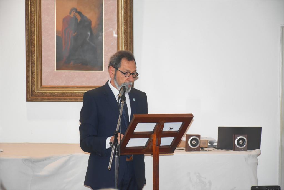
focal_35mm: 142
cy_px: 95
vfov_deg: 9.6
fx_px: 1124
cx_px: 142
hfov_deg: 14.4
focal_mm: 95
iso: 3200
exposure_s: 1/160
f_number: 7.1
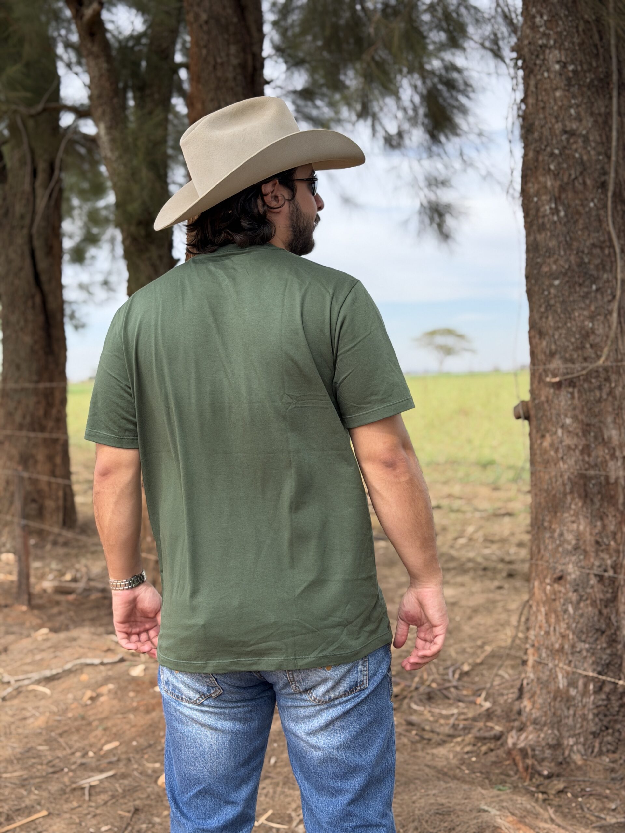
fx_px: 1156
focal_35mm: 48
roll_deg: +2.1
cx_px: 312
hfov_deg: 30.3
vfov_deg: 39.7
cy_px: 416
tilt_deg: -2.9
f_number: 1.78
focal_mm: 6.76
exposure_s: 1/2273
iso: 80
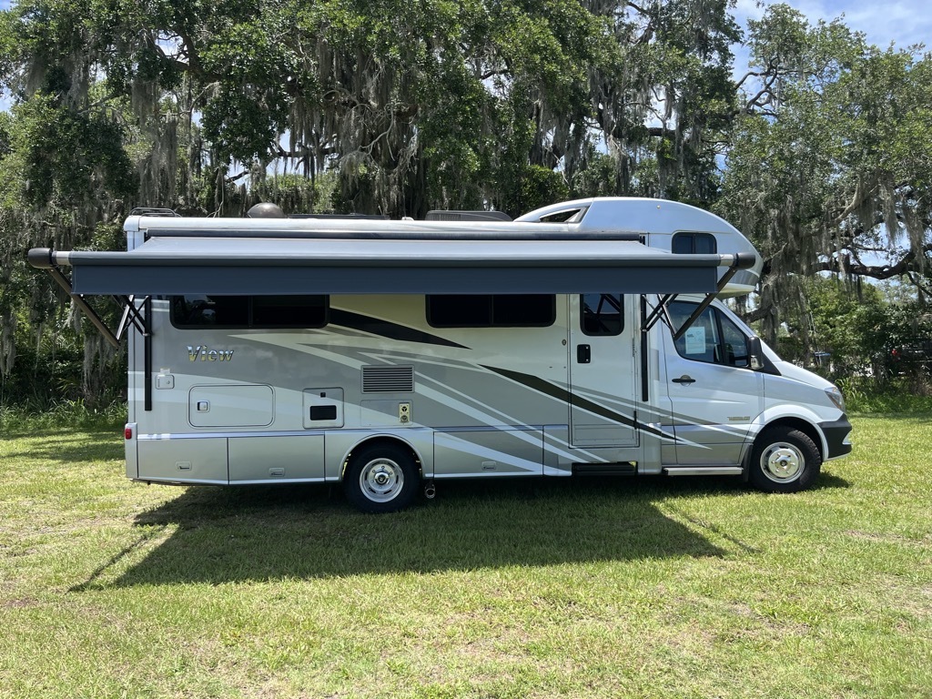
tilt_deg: +1.9
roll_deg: +2.2
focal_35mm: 26
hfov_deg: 67.3
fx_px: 700
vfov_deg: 53.1
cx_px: 466
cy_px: 350
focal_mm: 5.1
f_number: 1.6
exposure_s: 1/1477
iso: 50
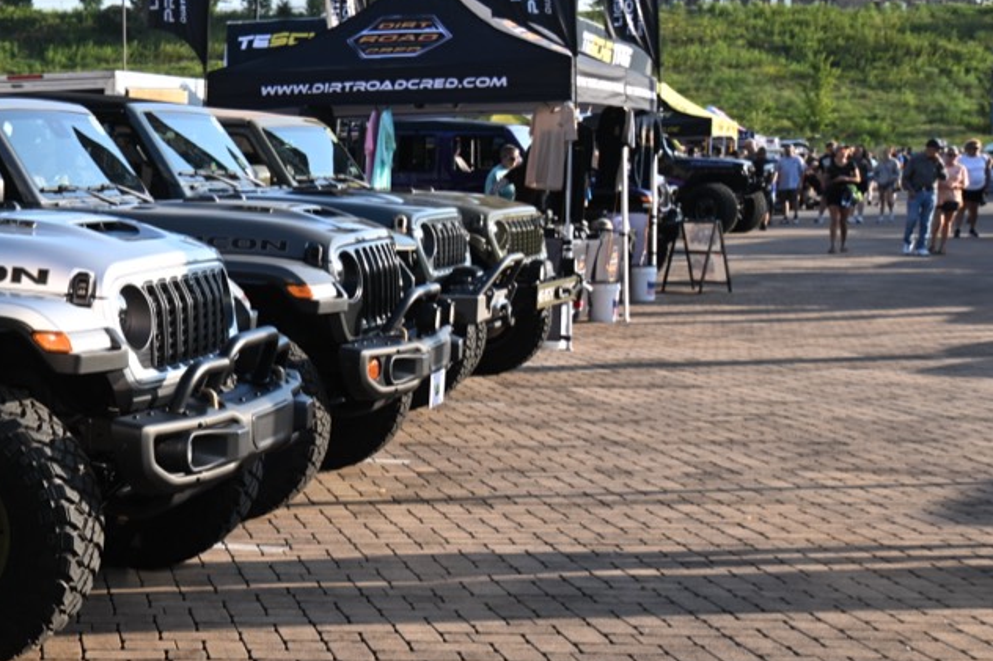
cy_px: 462
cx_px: -110
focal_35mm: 76
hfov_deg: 24.8
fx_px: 2096
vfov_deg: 17.9
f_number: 7.1
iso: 200
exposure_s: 1/250
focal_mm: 30
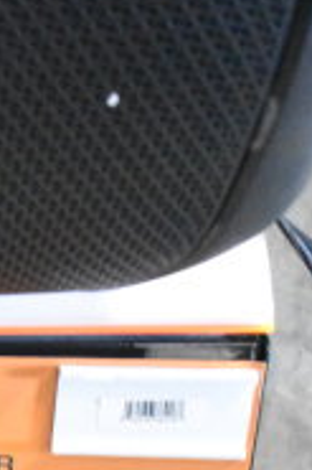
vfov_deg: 18.6
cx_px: -446
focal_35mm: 109
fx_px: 1420
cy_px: 380
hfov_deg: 10.7
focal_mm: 22
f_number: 3.8
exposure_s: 1/30
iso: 12800
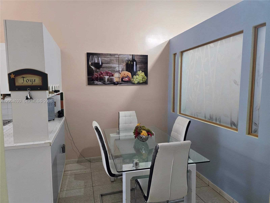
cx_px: 135
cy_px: 102
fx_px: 179
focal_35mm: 23
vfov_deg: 58.9
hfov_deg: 73.9
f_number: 1.7
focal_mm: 6.3
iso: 400
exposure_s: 1/120
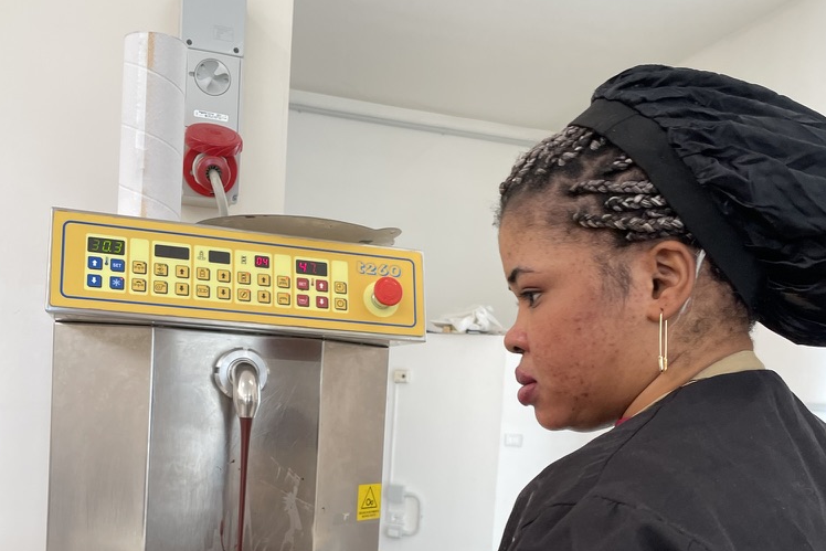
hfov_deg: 51.9
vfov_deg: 34.9
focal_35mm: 37
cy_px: 438
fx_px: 849
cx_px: 412
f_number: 1.6
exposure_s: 1/121
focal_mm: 4.2
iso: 80
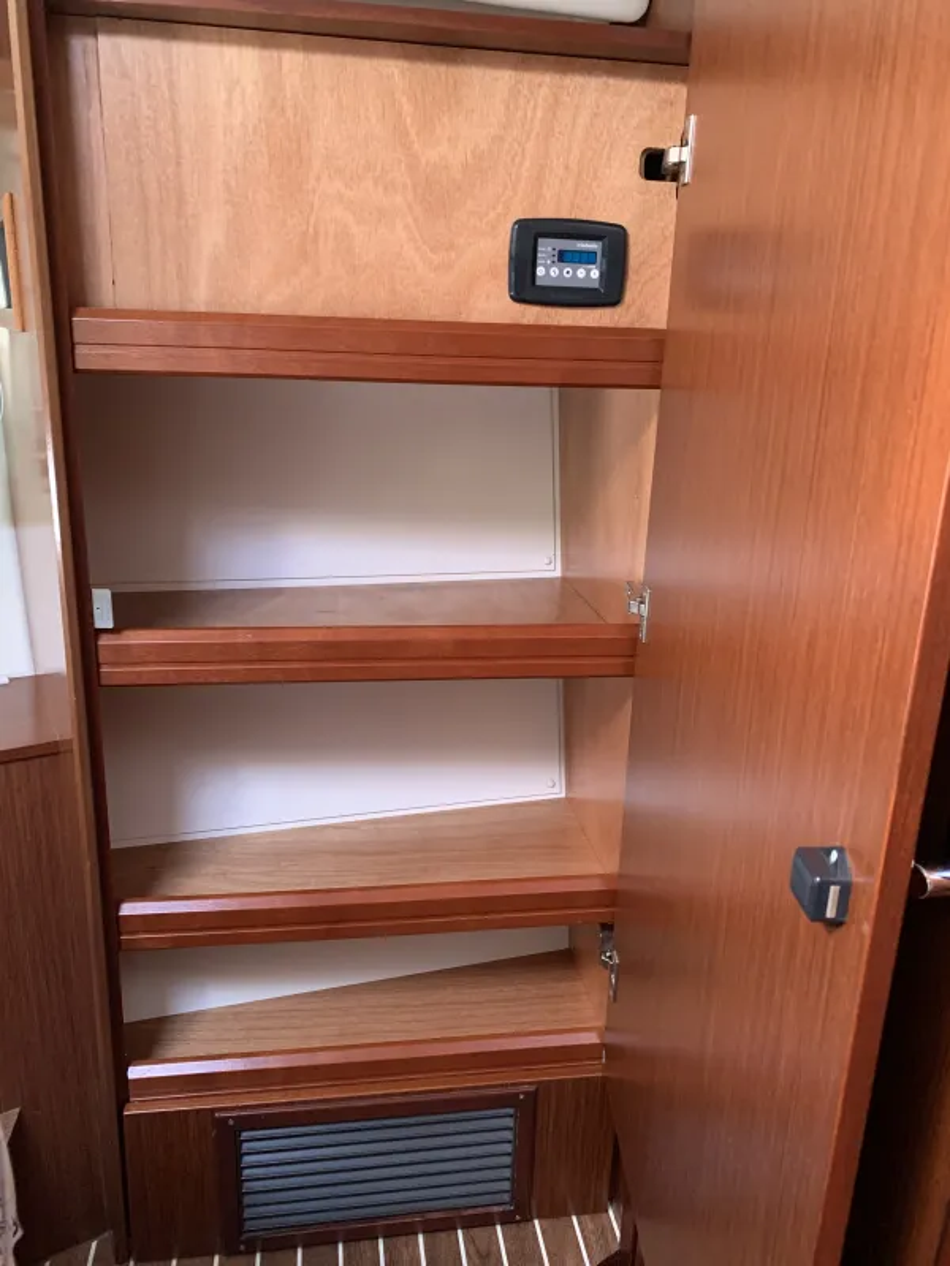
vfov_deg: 67.3
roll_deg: -2.3
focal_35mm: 26
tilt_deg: -15.7
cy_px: 633
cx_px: 475
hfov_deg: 53.1
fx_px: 951
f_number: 1.8
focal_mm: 4.25
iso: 400
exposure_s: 1/42
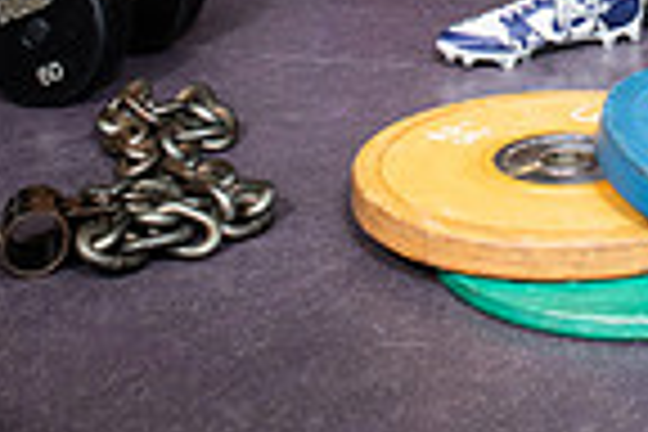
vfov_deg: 11.5
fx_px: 1800
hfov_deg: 19.8
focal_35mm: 100
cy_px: -572
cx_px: 657
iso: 500
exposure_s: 1/250
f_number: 5.6
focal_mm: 32
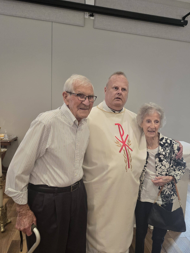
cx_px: 108
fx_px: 198
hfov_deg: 51.2
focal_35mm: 27
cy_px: 144
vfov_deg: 65.0
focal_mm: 5.4
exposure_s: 1/120
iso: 400
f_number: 1.8
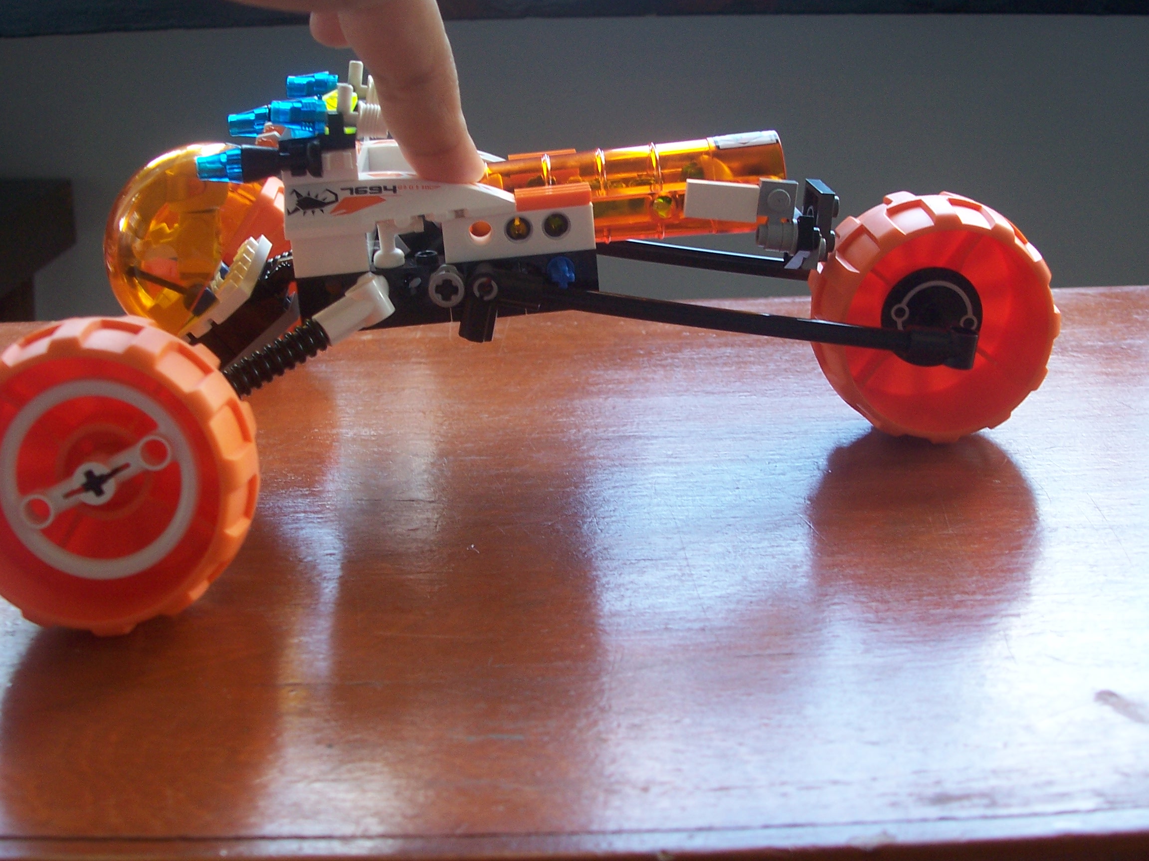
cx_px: 574
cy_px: 430
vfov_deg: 29.1
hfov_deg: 38.2
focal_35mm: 50
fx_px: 1660
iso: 140
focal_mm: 8.6
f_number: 3.4
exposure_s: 1/45
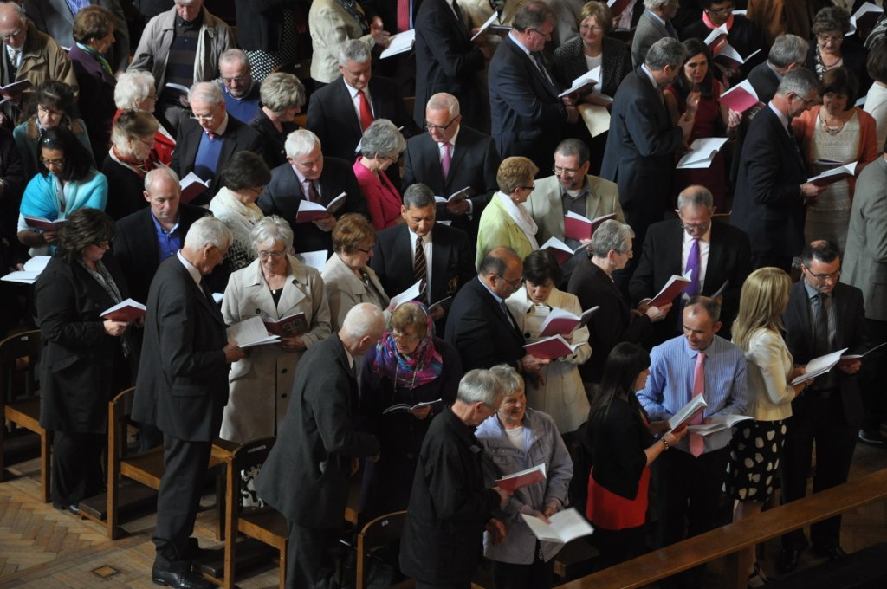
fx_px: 3876
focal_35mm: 158
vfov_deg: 8.7
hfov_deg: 13.1
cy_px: 294
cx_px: 444
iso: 1000
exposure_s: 1/25
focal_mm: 105
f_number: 7.1
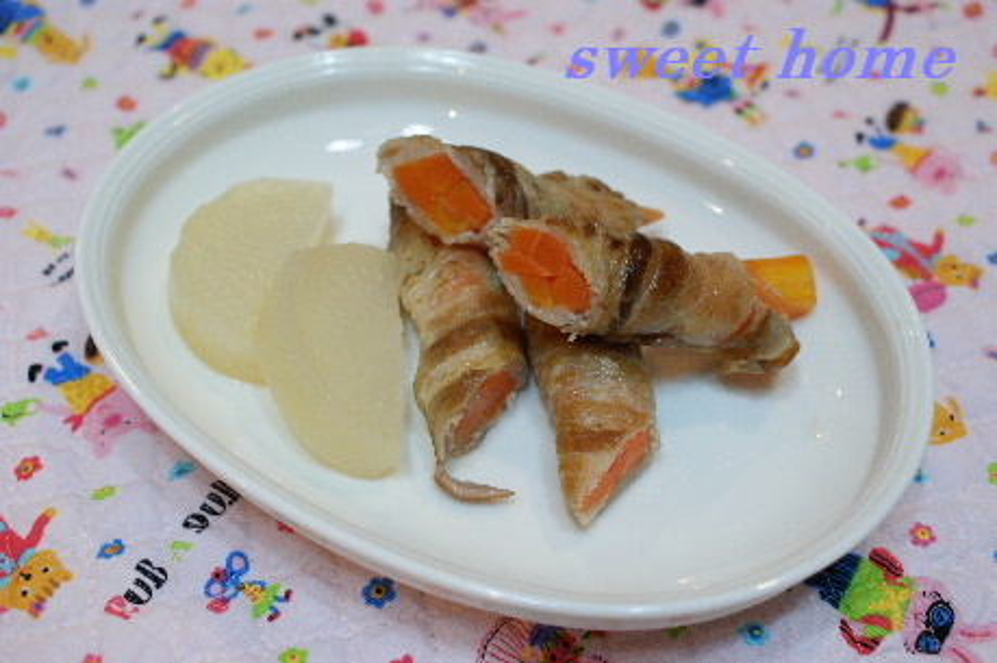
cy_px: 332
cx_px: 498
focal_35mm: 42
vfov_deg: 31.8
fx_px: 1162
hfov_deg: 46.4
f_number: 5
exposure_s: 1/30
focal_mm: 28
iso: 400
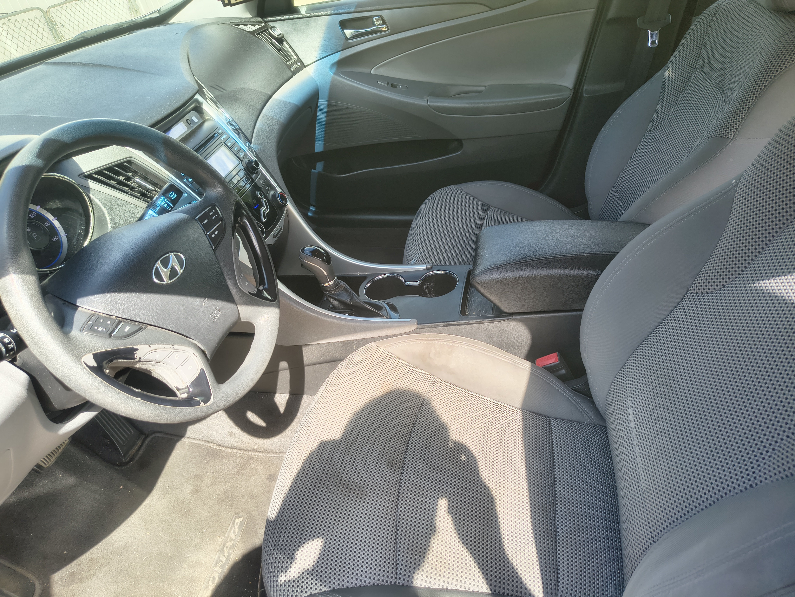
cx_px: 398
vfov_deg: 56.8
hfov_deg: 71.6
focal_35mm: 24
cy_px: 298
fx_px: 551
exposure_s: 1/316
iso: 100
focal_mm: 5.56
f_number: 1.8
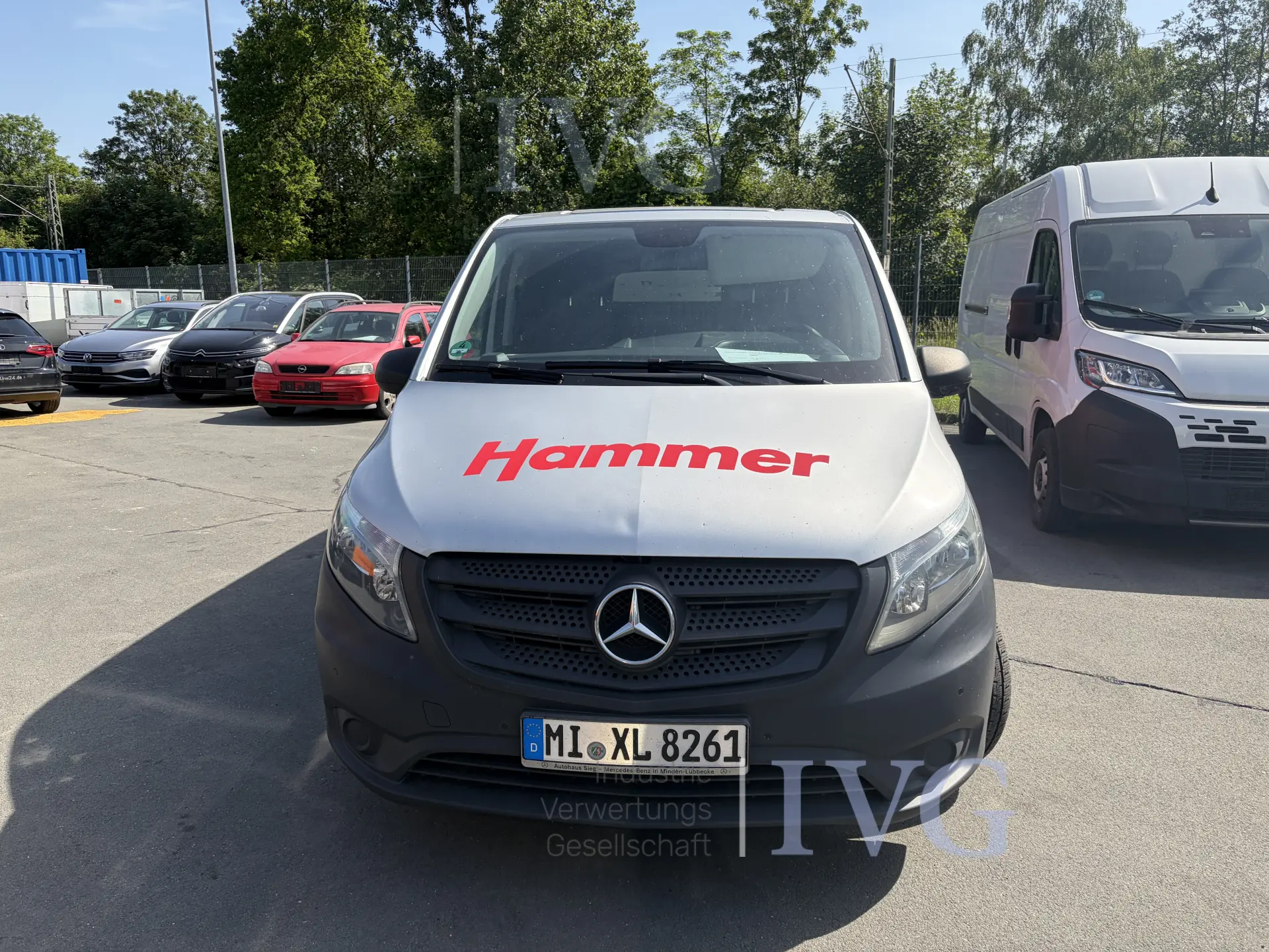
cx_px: 634
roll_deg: +0.6
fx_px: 953
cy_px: 476
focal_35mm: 26
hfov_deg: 67.3
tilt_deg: -10.7
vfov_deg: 53.1
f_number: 1.6
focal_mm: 5.96
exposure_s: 1/2985
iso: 64
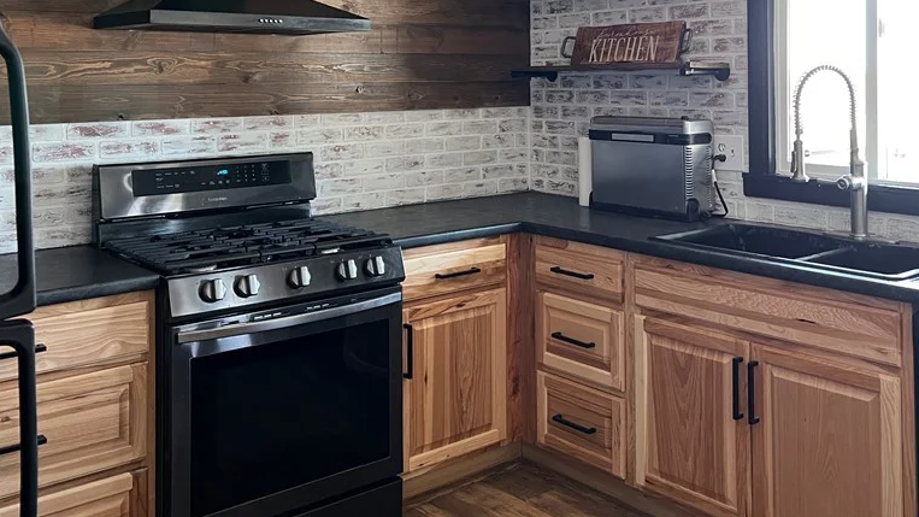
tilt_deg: +0.0
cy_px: 57
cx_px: 473
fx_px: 926
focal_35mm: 38
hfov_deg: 52.8
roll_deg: +0.3
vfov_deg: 29.9
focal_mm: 5.7
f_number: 1.5
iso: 250
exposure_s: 1/60
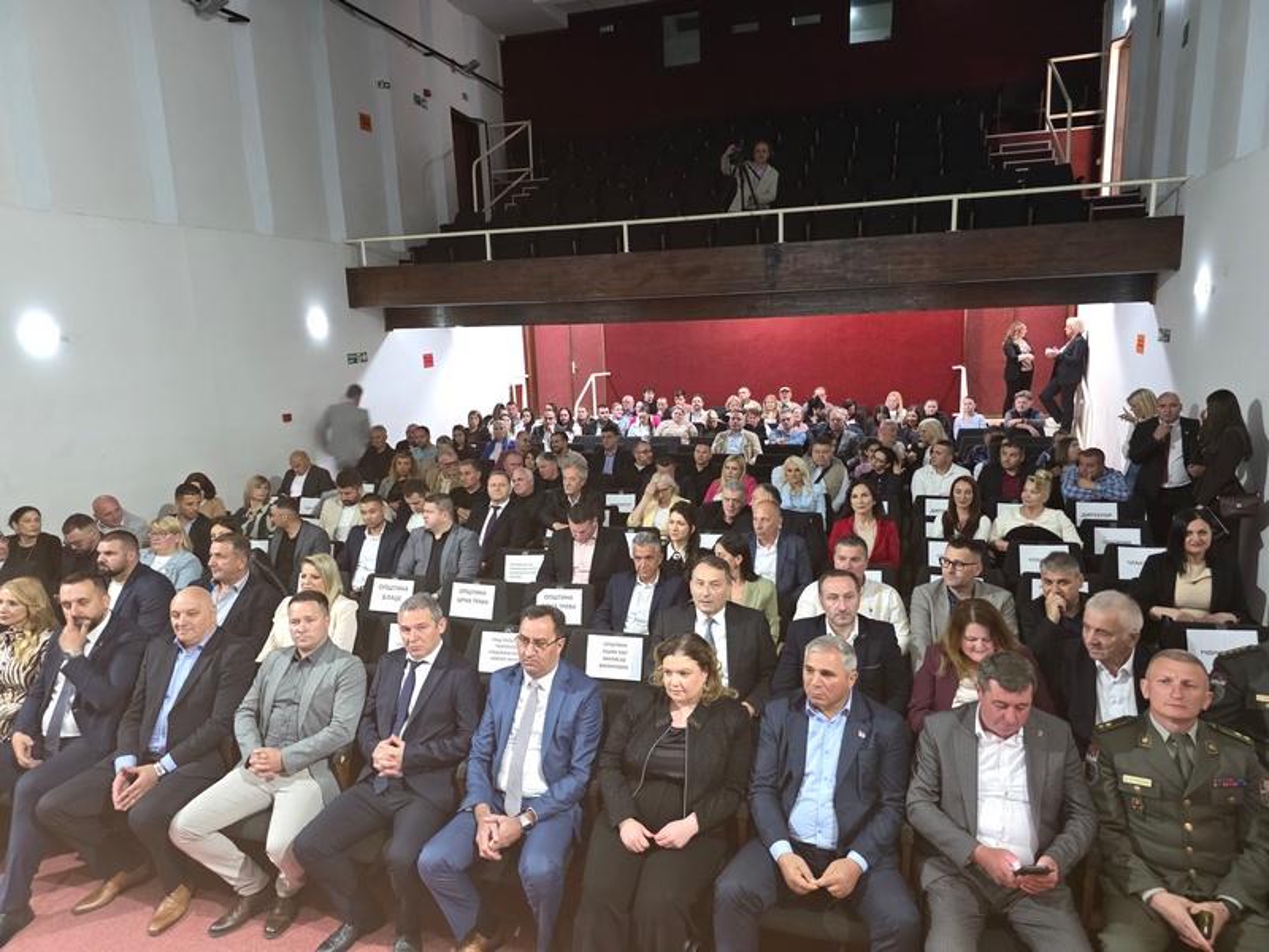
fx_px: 843
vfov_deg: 58.9
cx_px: 634
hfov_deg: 73.9
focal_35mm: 23
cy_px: 476
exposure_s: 1/12
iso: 1250
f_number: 1.7
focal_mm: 6.3
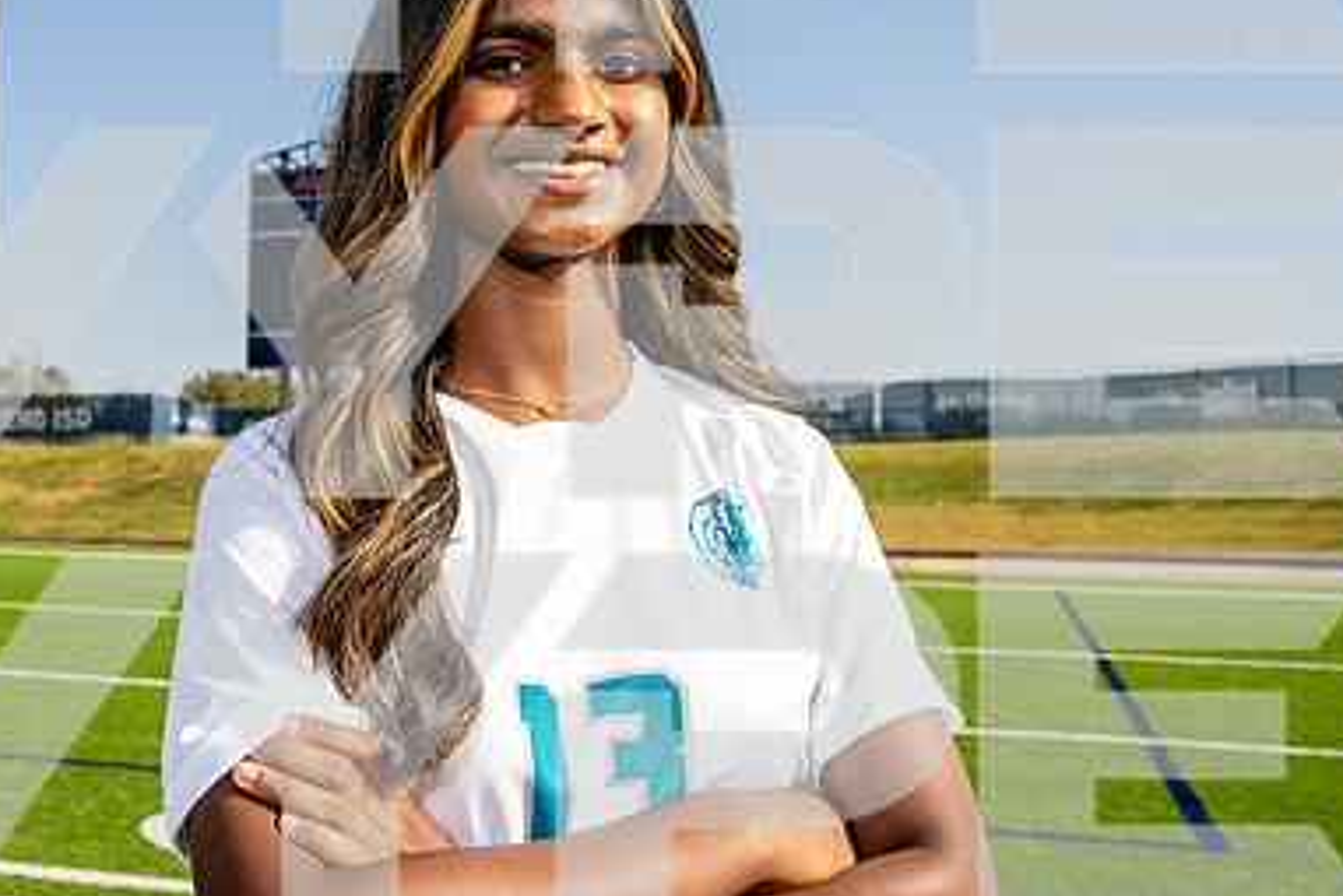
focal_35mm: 44
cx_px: 499
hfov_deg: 44.1
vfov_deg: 30.4
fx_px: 1642
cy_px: 314
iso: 50
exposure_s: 1/125
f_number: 7.1
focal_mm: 29
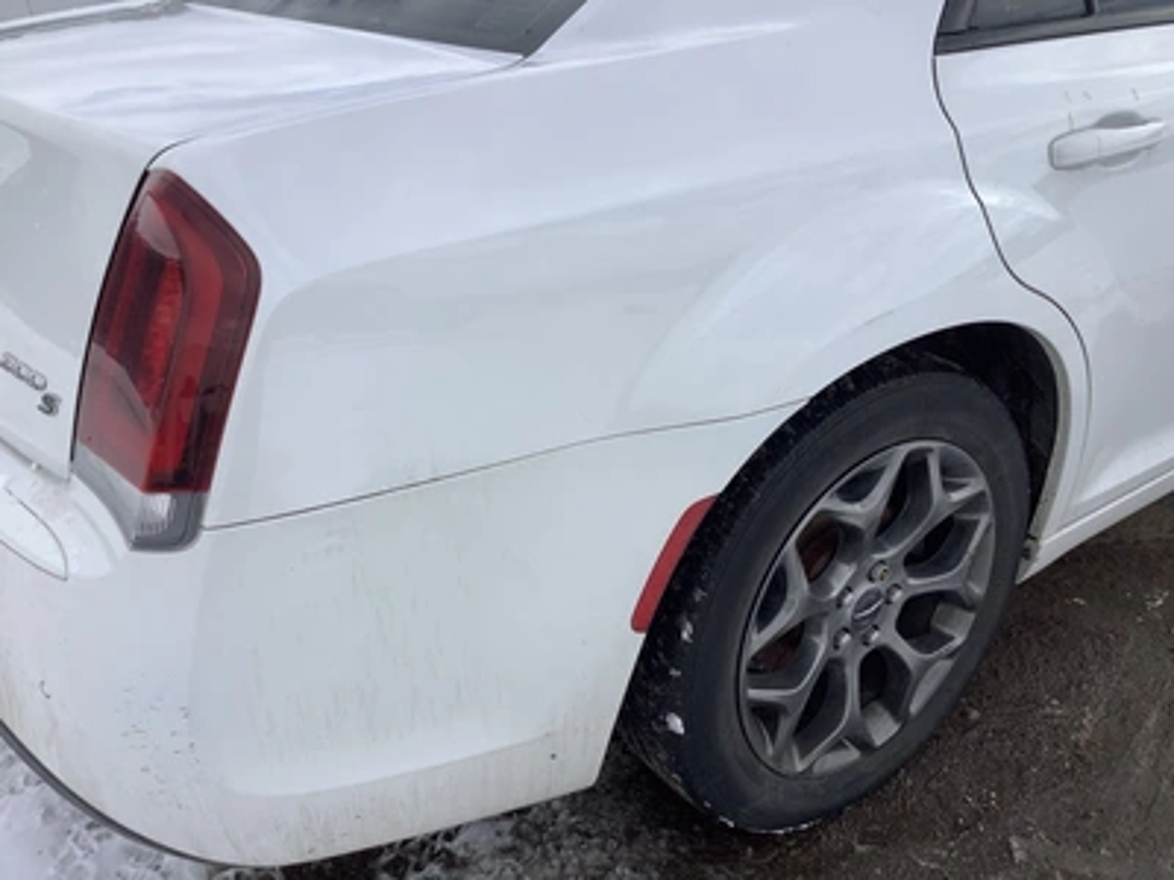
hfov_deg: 58.4
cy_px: 440
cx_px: 587
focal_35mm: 31
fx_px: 1051
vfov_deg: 45.4
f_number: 2.4
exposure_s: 1/1894
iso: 25
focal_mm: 3.3
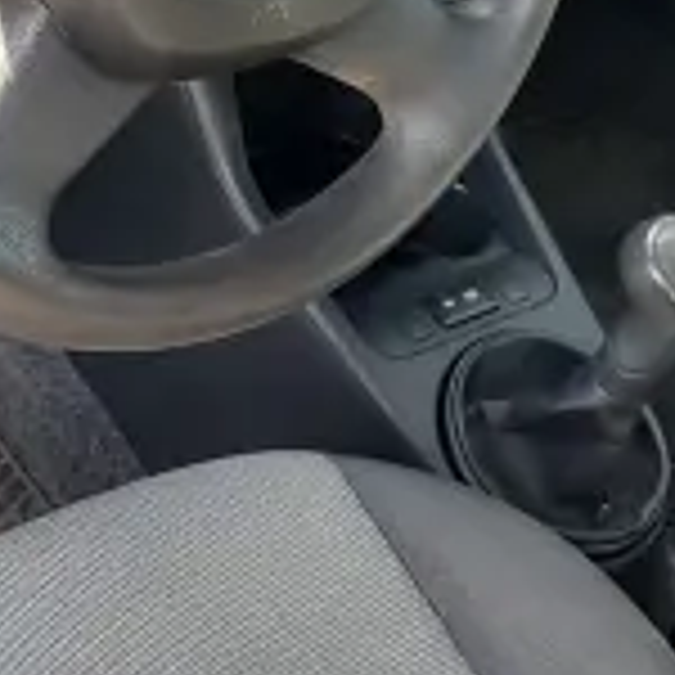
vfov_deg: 19.1
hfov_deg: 19.9
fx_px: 1919
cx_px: 414
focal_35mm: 87
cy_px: -68
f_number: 1.8
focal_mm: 5.56
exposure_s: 1/169
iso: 100
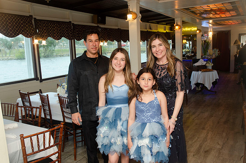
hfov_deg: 57.3
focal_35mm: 33
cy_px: 82
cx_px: 123
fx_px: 225
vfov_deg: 39.8
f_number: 5.6
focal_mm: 22
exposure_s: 1/25
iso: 400
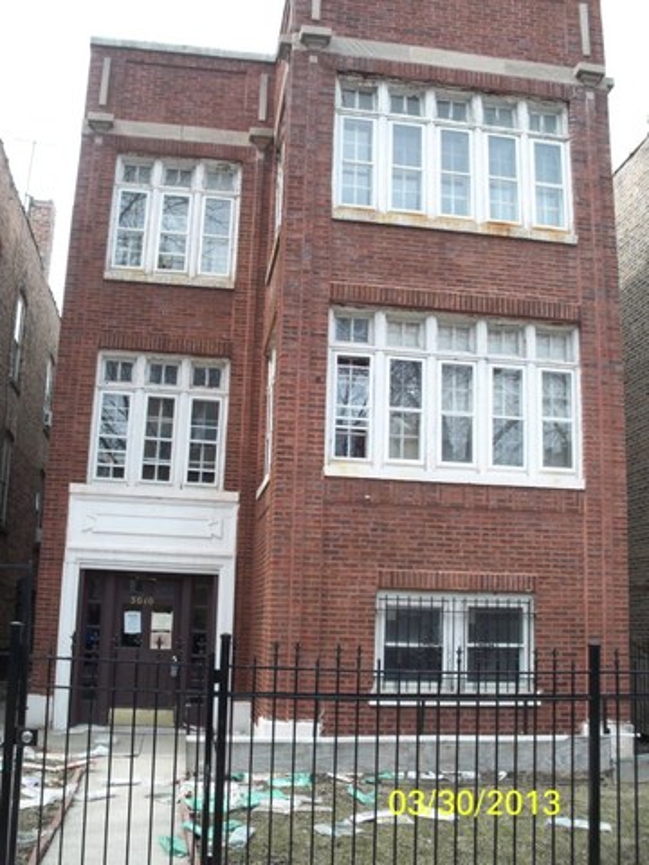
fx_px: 925
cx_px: 324
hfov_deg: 38.7
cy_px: 432
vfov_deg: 50.1
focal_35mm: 37
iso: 64
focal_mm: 7.9
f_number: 3.4
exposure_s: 1/200
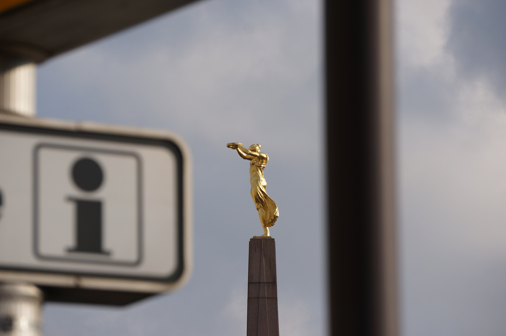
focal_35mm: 228
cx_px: 253
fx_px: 3201
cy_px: 168
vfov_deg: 6.0
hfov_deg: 9.0
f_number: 8
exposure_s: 1/400
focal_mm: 152
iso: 100
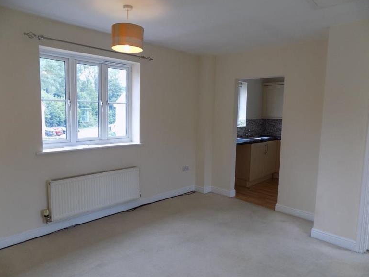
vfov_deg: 56.8
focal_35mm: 24
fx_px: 256
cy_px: 140
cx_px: 183
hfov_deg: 71.6
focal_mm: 4
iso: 125
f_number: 3.1
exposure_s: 1/30
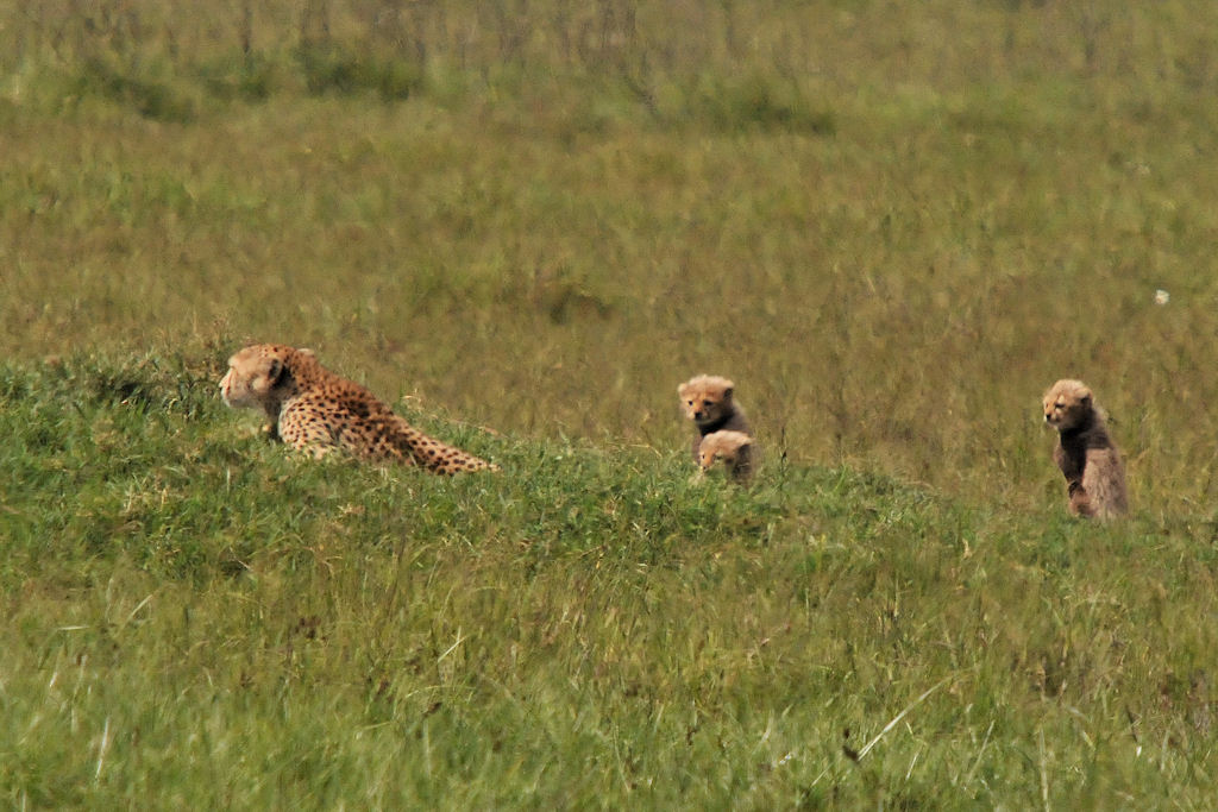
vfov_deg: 1.3
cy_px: 406
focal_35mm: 1050
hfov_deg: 2.0
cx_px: 609
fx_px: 35528
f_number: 11
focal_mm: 700
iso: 800
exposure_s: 1/2000
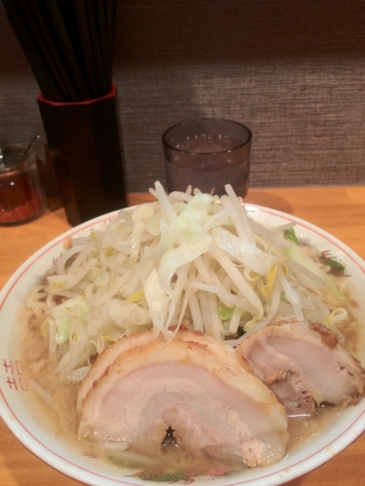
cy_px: 243
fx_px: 492
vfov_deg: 52.6
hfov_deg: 40.7
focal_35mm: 35
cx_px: 182
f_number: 2.4
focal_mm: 4.28
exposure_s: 1/20
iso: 100
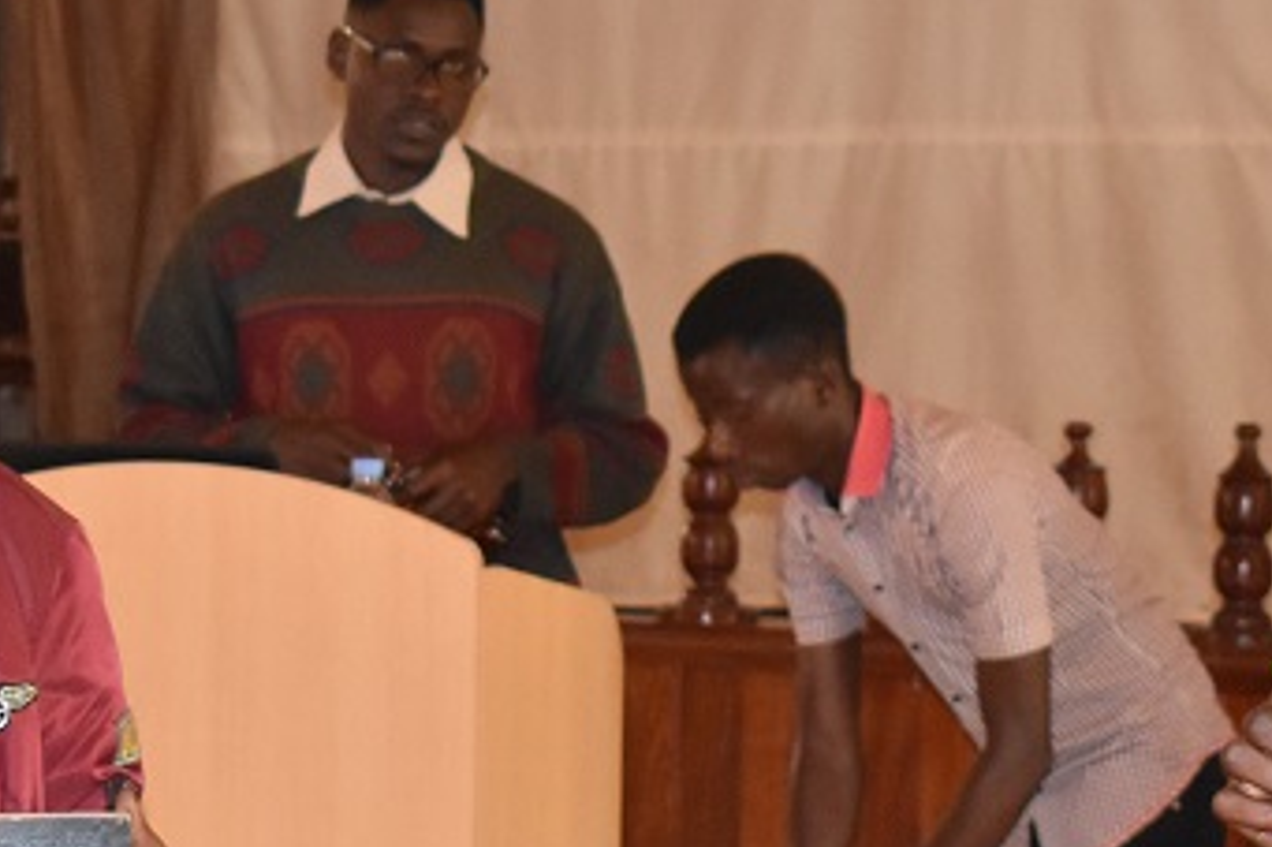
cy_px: 313
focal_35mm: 176
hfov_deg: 11.7
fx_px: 6215
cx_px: 593
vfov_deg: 7.8
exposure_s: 1/60
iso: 2200
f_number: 5
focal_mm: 40
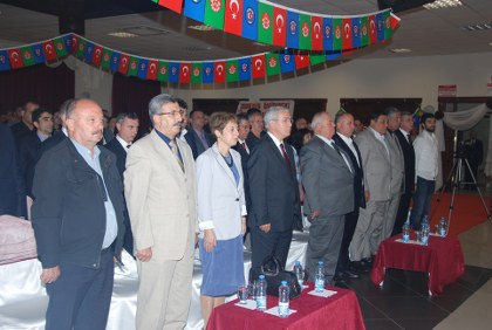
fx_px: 555
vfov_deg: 33.2
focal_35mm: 40
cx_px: 246
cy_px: 165
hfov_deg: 47.8
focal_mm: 27
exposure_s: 1/60
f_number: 4
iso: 200
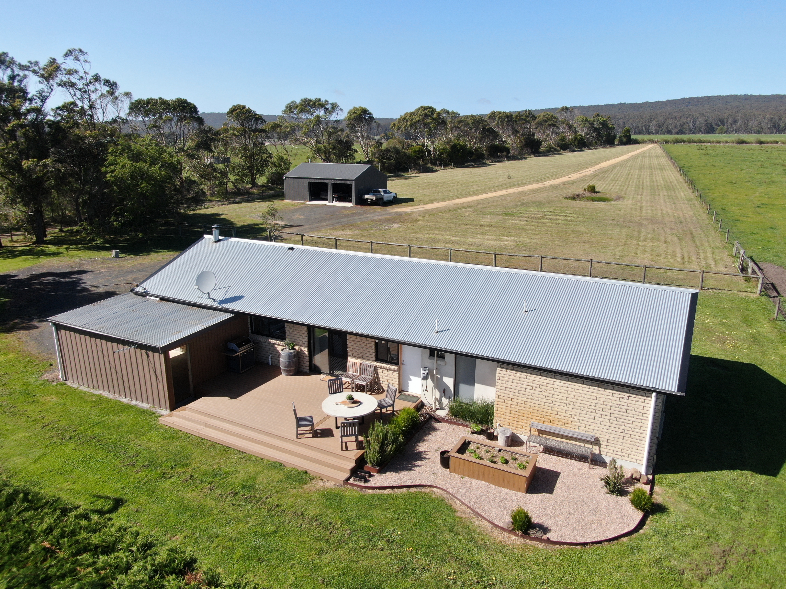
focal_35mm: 24
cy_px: 294
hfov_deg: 71.6
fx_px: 545
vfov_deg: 56.8
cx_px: 393
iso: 100
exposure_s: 1/1000
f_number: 2.8
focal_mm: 4.39
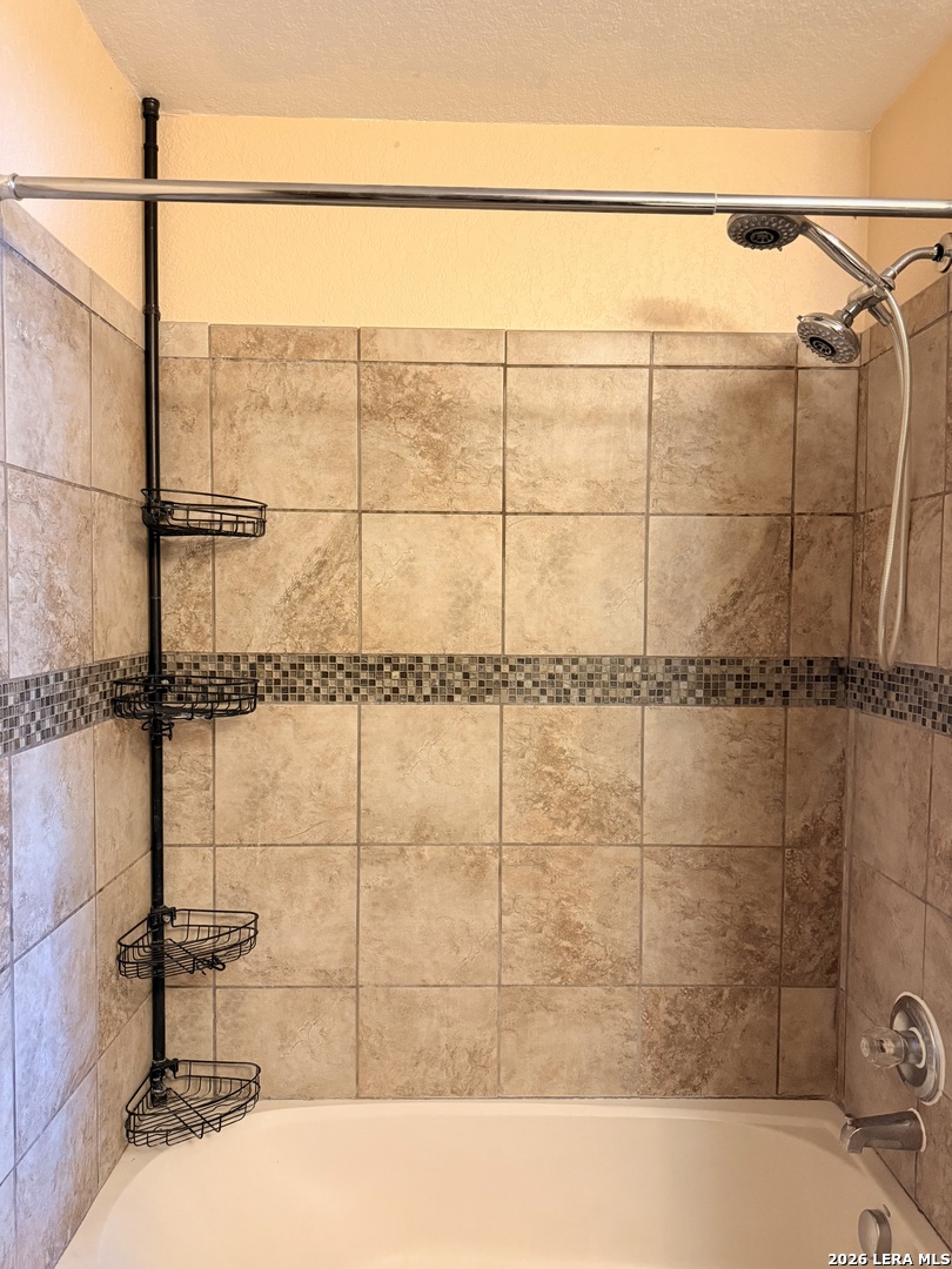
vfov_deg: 71.6
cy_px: 634
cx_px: 476
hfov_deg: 56.8
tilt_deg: -2.5
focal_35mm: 24
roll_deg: -0.9
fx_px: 880
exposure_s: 1/60
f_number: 1.78
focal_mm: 6.76
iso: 500
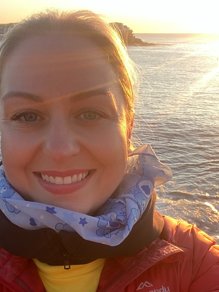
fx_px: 388
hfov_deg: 31.5
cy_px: 188
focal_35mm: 46
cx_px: 128
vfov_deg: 40.8
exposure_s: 1/122
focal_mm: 2.71
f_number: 2.2
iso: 50
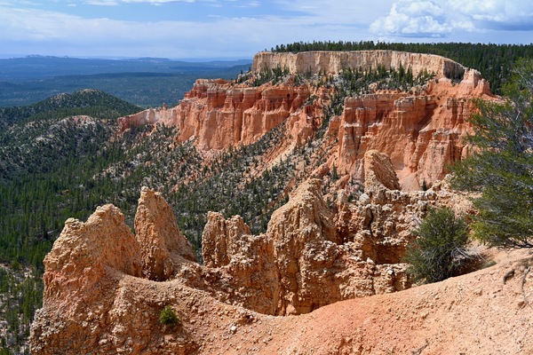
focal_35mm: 41
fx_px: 607
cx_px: 266
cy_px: 178
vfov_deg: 32.6
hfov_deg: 47.4
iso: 180
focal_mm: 41
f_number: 5.6
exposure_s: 1/250
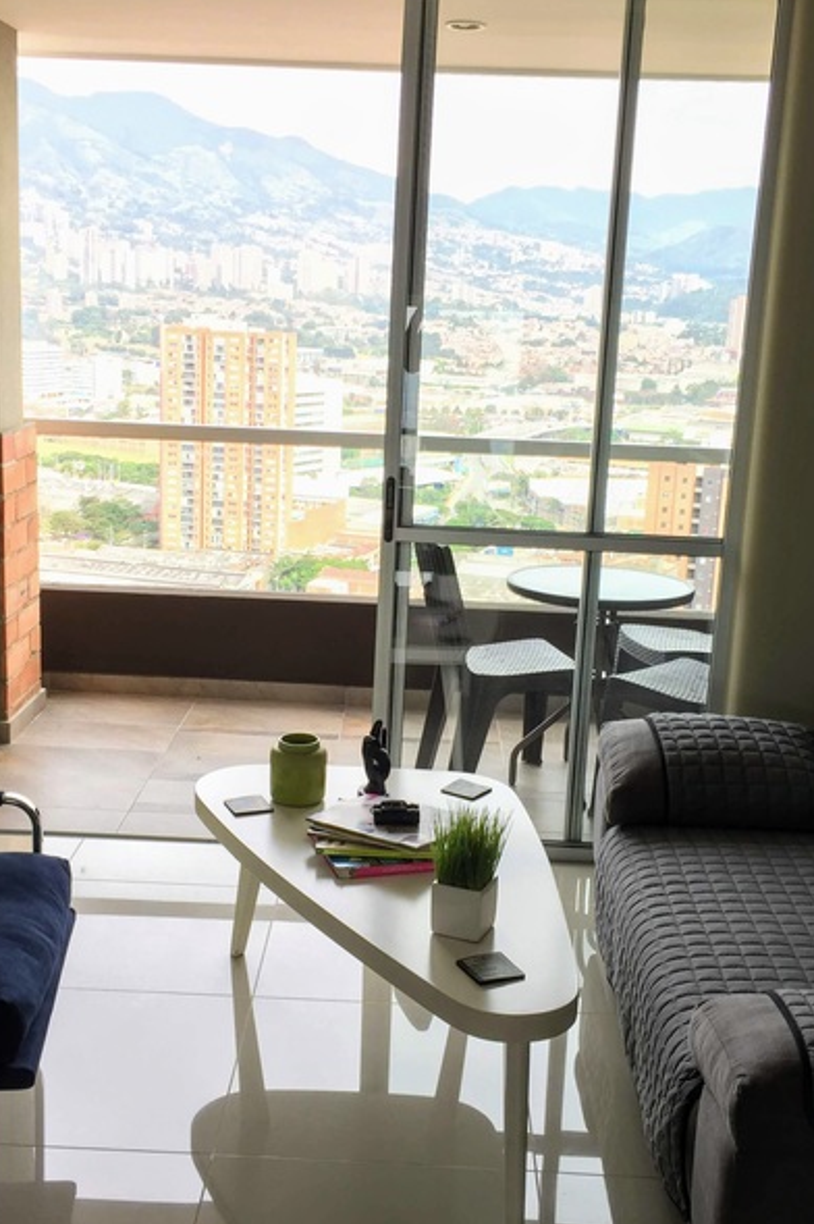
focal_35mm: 41
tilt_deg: -12.7
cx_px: 384
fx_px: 1392
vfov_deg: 47.4
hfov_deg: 32.6
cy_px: 617
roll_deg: -2.6
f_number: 2.2
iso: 32
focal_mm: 4.15
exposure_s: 1/156
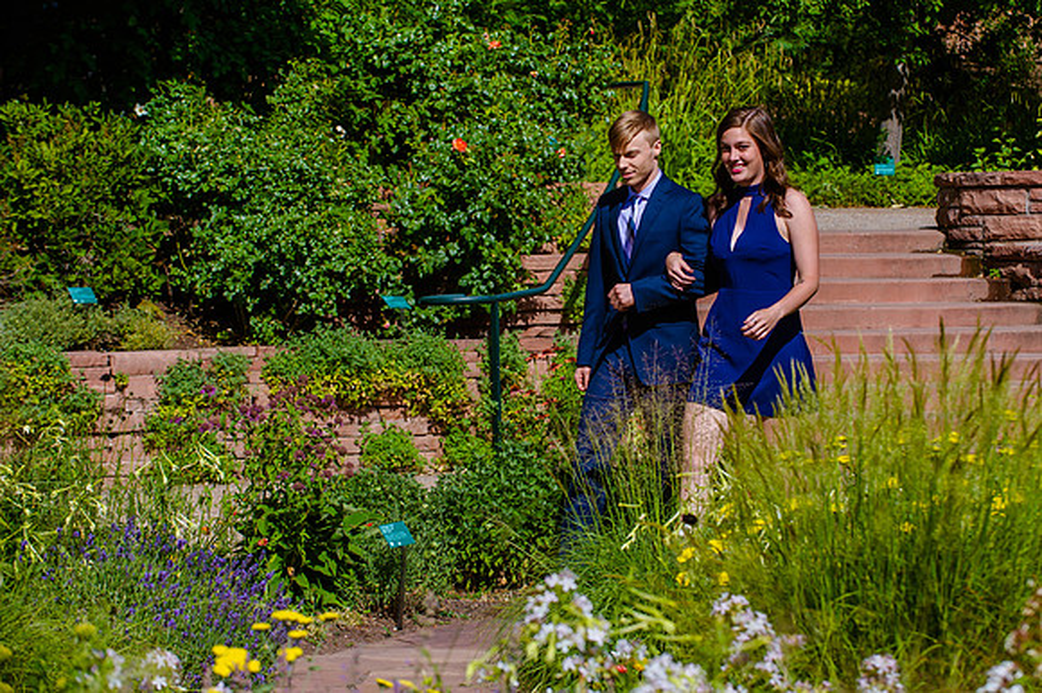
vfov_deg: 10.4
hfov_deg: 15.6
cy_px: 290
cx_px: 581
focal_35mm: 132
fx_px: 3805
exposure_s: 1/640
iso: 200
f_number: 6.3
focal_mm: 110
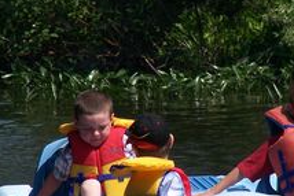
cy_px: 136
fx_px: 5557
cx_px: 176
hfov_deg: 3.0
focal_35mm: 680
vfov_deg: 2.0
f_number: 5
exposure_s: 1/500
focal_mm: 63
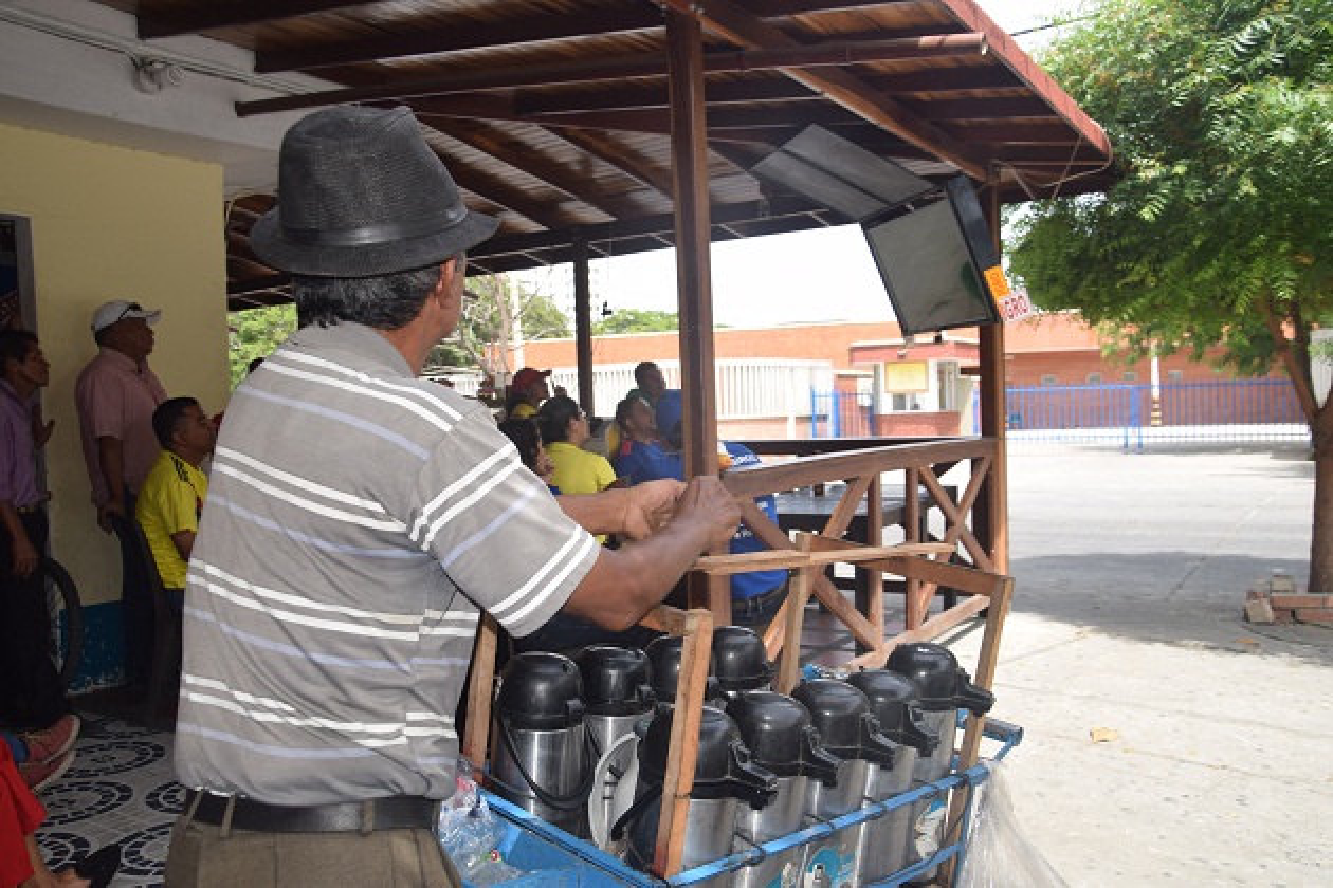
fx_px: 1166
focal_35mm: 32
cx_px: 666
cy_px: 444
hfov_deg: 59.5
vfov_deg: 41.7
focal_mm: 21
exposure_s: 1/160
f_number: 6.3
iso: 100
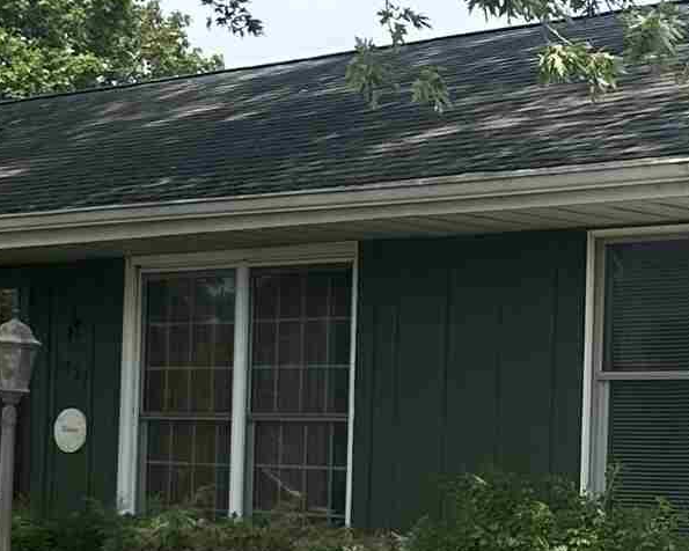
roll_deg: -1.8
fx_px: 2467
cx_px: 753
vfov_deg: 12.7
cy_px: 472
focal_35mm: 121
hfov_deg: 15.5
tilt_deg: -0.3
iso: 80
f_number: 1.78
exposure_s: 1/2882
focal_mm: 6.86
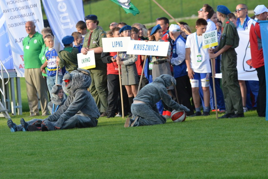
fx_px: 2375
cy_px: 87
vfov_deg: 4.3
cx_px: 127
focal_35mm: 319
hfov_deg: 6.5
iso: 1600
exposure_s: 1/3200
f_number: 5
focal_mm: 200
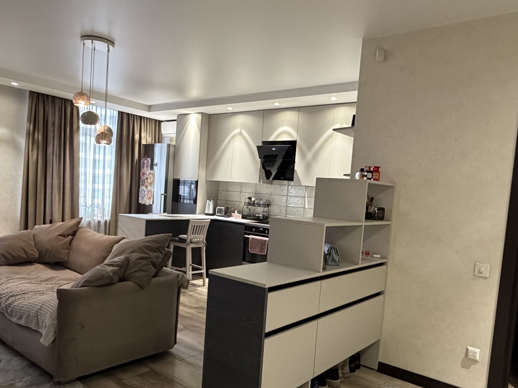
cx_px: 270
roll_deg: -3.9
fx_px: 419
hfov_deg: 63.4
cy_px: 222
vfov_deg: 49.6
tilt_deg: -3.8
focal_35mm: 28
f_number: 2.2
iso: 500
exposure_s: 1/50
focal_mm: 2.22
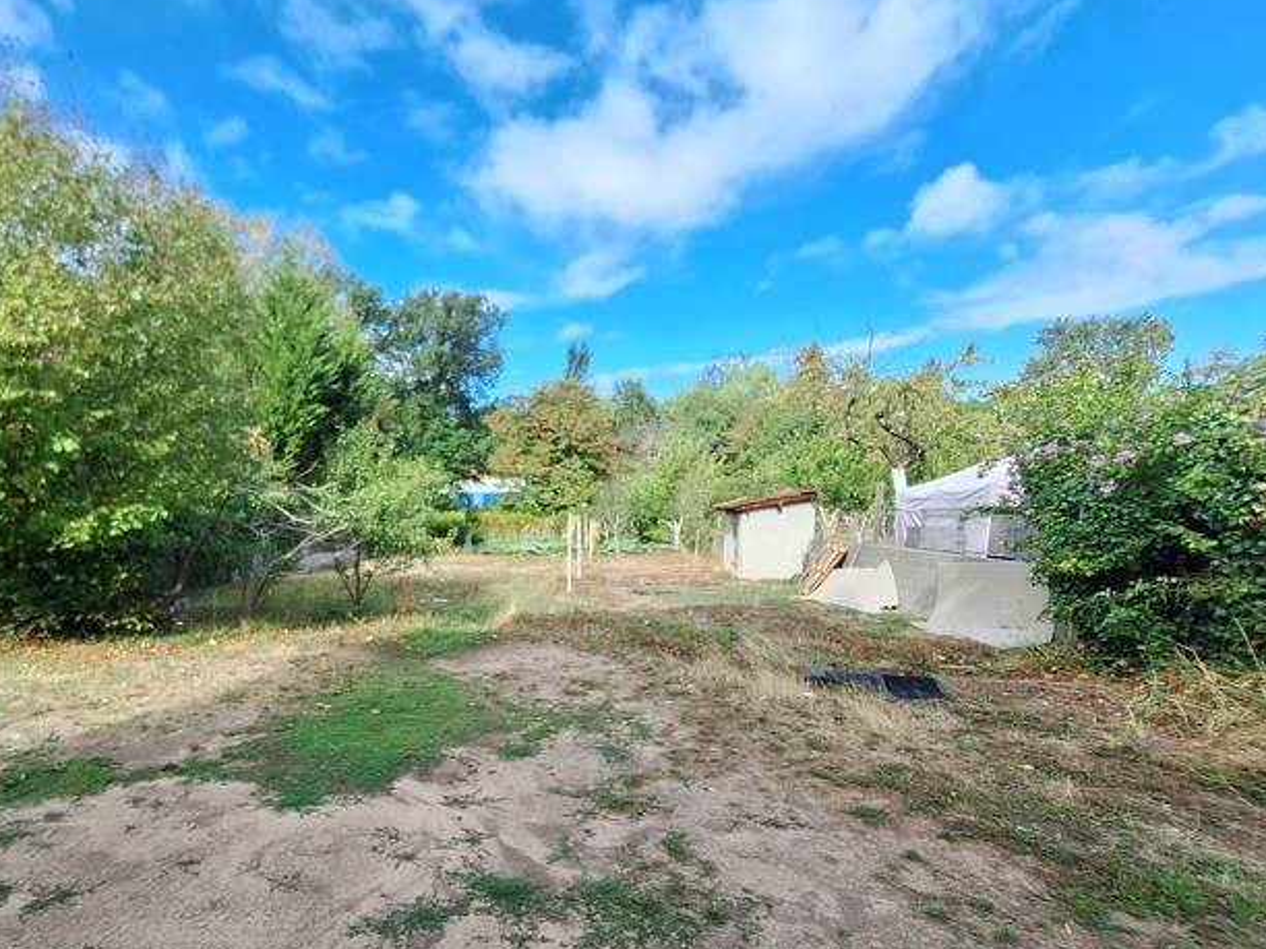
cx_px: 447
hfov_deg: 88.5
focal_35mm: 17
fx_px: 622
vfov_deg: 74.2
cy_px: 554
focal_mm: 1.74
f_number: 2.2
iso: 40
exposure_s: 1/1071
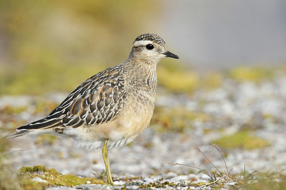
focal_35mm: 1021
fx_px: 8101
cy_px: 96
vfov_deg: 1.3
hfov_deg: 2.0
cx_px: 125
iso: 500
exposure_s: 1/500
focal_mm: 600
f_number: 8
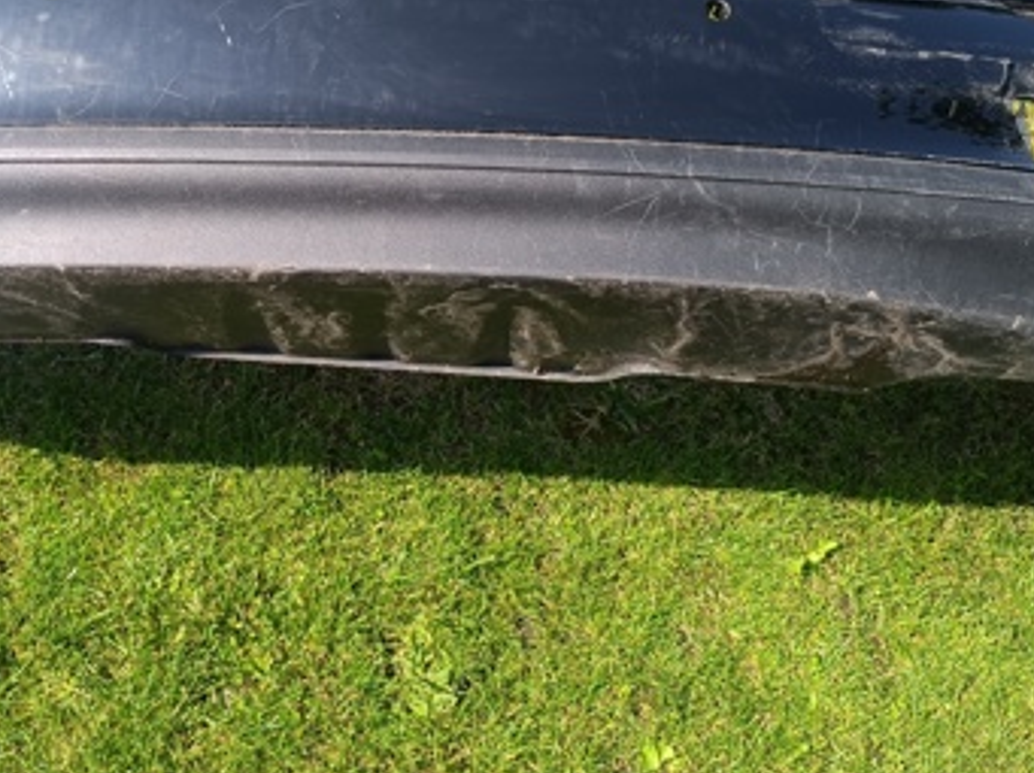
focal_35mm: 45
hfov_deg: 41.8
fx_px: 1343
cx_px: 382
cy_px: 189
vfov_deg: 31.5
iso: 50
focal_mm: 6.14
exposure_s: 1/234
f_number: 1.65
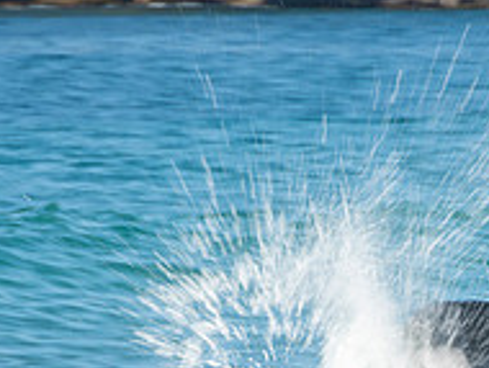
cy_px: 444
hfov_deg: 1.1
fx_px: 24894
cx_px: 438
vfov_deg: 0.8
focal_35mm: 1760
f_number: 20
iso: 100
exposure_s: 1/30
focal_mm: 400
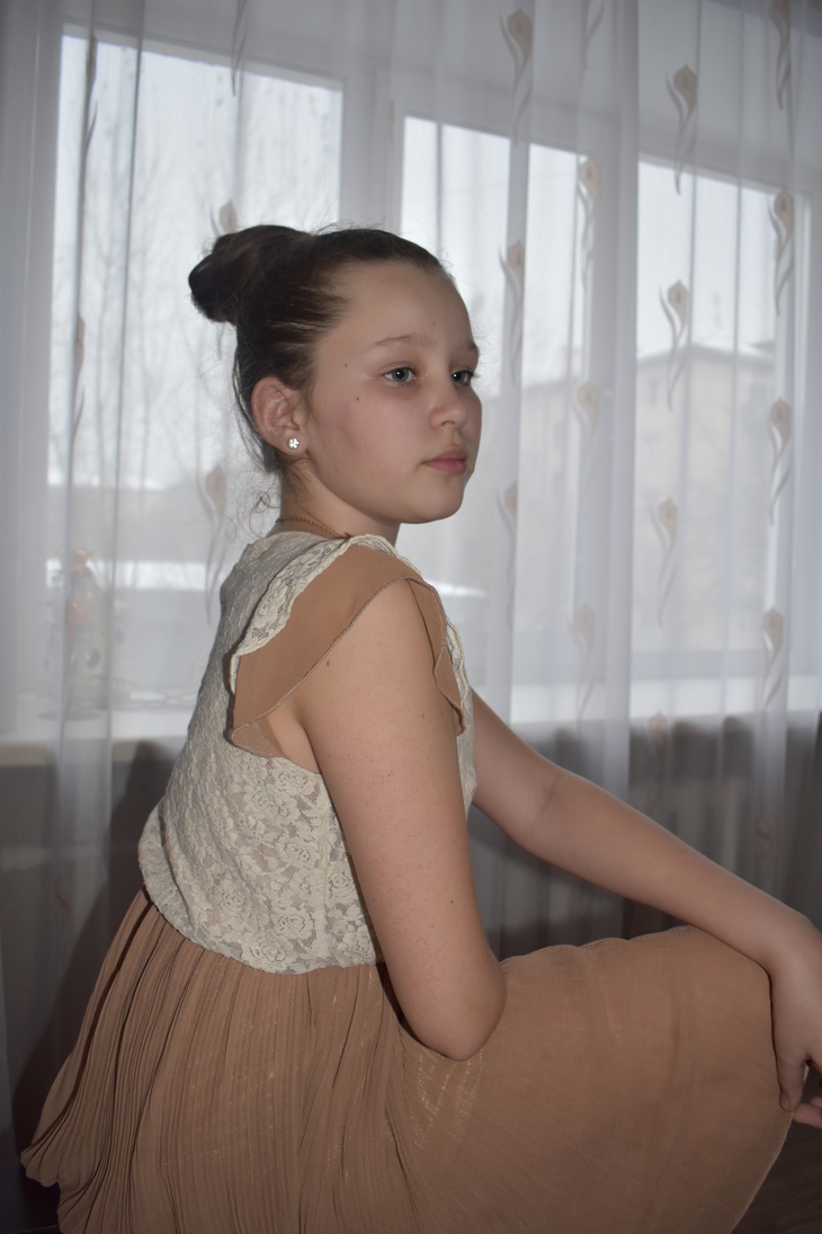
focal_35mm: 30
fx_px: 1027
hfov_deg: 43.6
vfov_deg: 61.9
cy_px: 617
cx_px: 411
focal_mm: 20
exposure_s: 1/100
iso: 800
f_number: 5
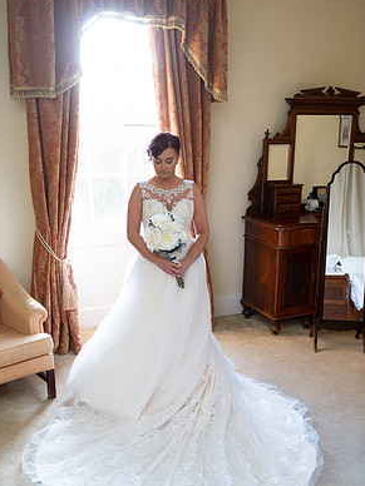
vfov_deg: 47.7
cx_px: 181
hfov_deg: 36.8
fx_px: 548
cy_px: 274
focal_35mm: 39
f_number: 2.5
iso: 320
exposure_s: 1/125
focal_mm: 35
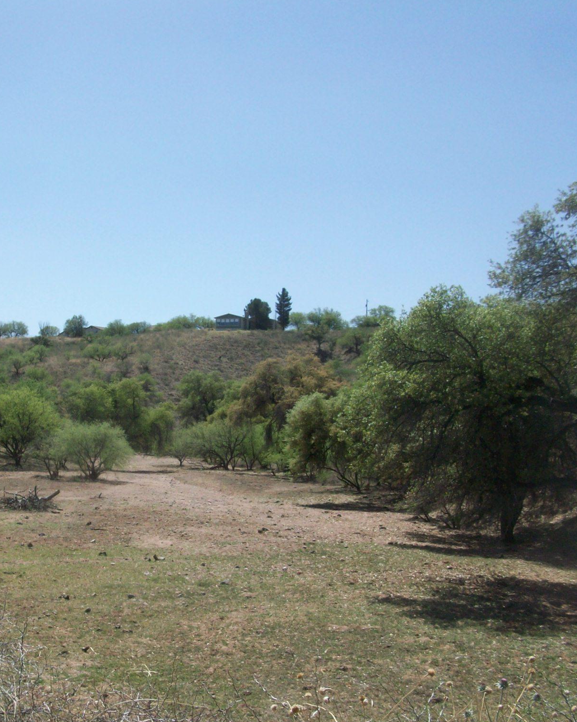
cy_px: 363
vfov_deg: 41.2
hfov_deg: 32.9
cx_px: 162
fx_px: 961
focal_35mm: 45
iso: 64
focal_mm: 5.7
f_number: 5.5
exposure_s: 1/360
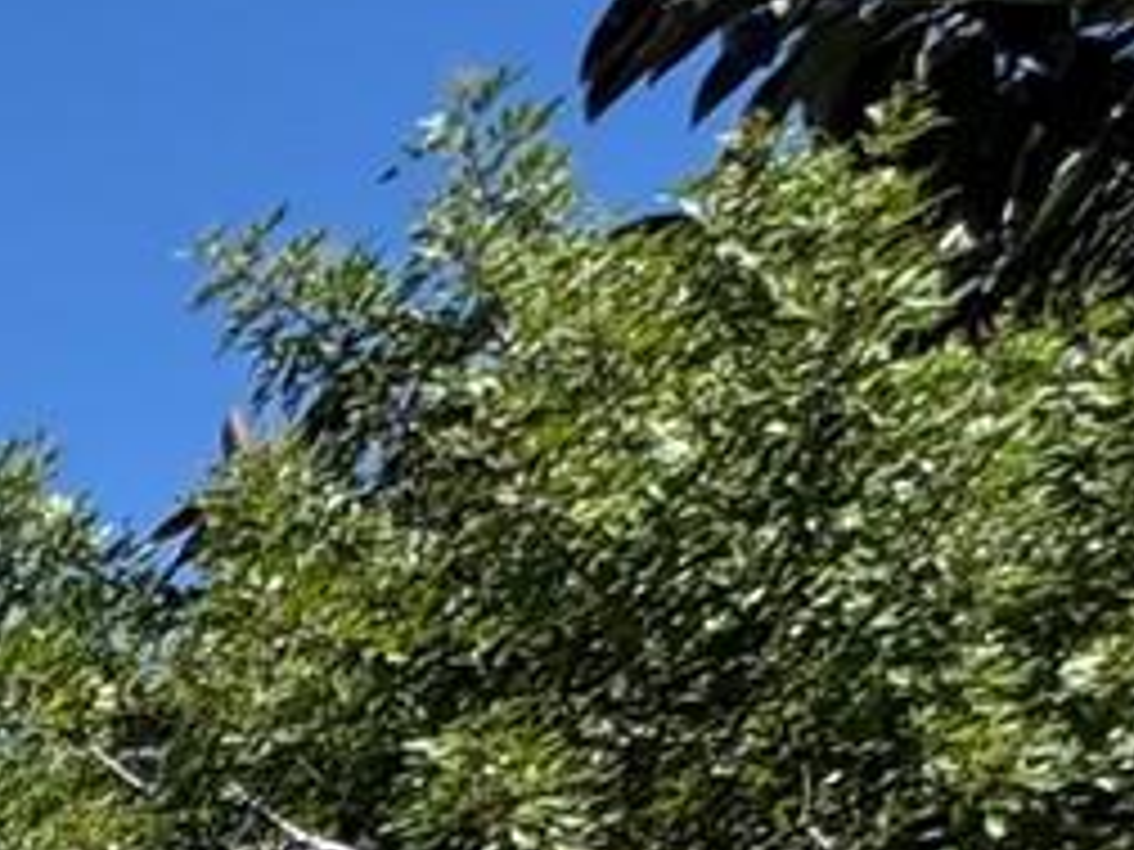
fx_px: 2916
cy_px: 2204
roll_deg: -0.7
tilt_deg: -4.6
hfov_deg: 13.8
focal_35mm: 89
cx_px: -1732
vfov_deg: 12.2
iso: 64
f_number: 2.2
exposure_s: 1/1395
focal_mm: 2.22
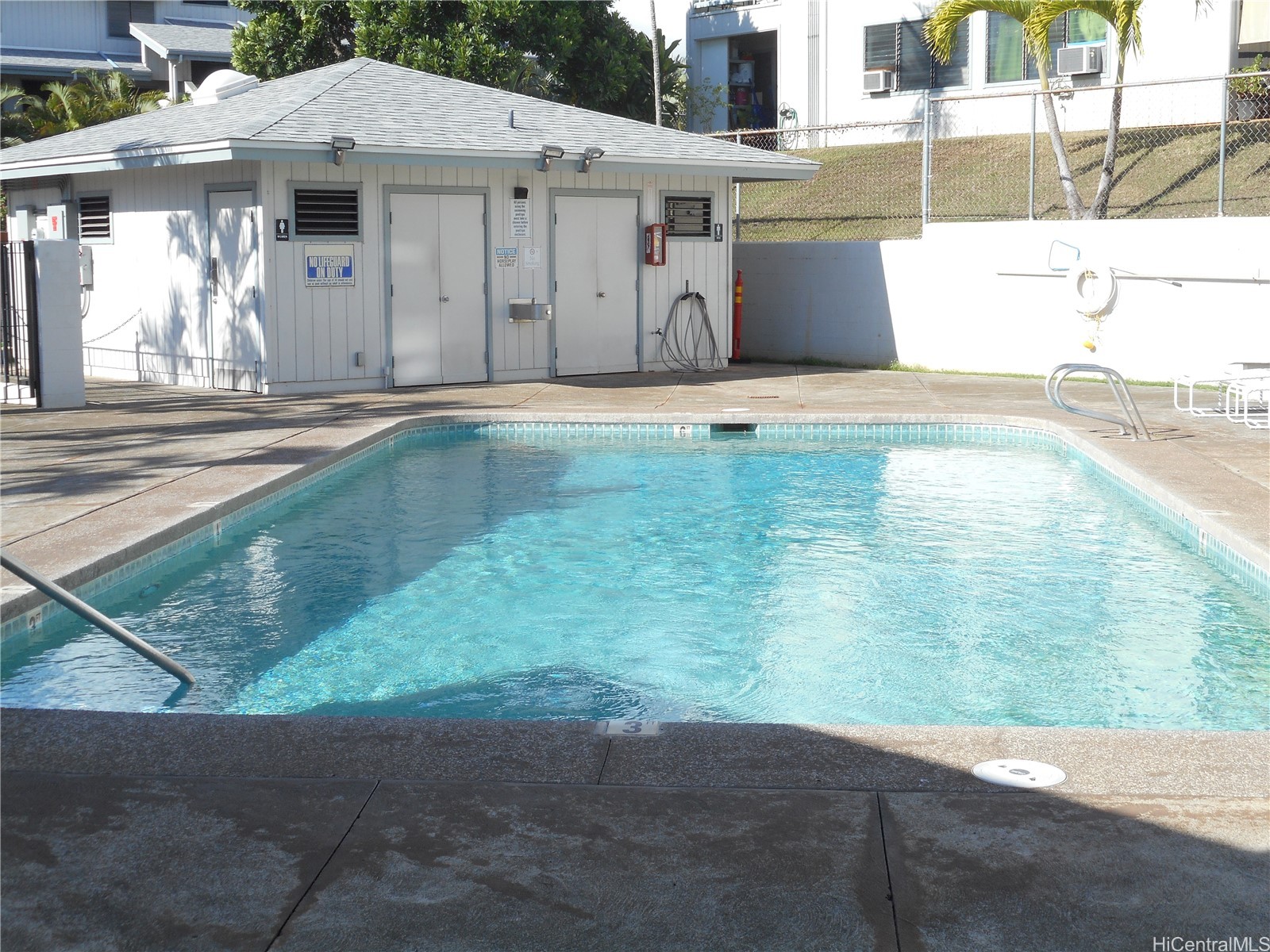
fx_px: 1871
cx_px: 635
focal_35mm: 51
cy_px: 476
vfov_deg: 28.6
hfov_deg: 37.5
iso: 80
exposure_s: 1/250
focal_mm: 9.1
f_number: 4.9
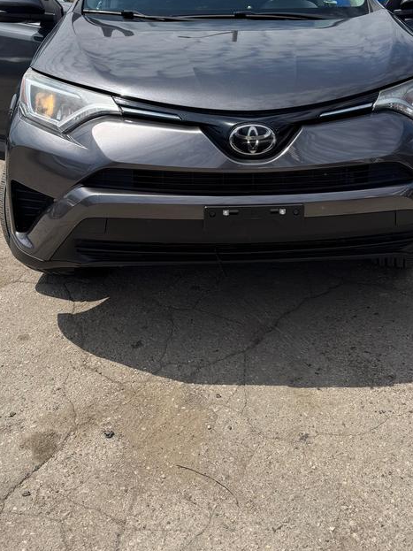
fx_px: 589
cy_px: 149
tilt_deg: -13.5
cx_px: 230
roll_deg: -2.8
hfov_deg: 38.6
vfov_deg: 48.5
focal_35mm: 37
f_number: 1.78
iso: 80
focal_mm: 6.76
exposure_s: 1/6410
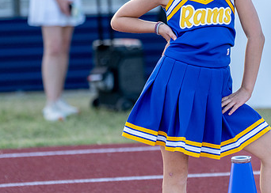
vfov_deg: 5.2
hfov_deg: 7.2
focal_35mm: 278
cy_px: 5
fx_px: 2139
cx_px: 195
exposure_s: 1/1000
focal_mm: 131
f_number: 2.8
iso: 640
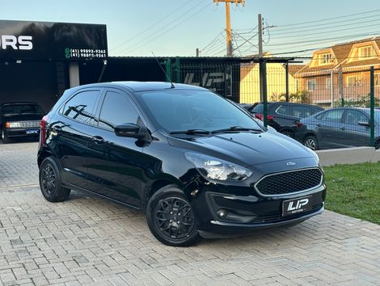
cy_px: 143
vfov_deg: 30.3
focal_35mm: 48
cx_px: 190
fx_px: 528
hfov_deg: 39.6
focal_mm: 6.86
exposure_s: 1/319
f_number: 1.78
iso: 64
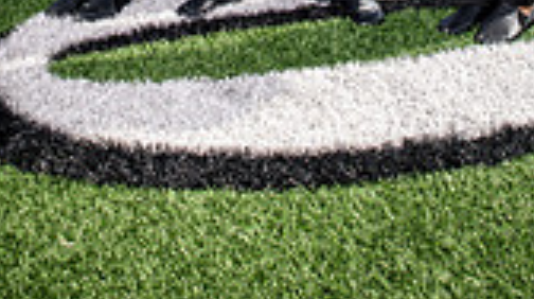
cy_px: -347
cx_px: 277
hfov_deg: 29.0
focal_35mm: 73
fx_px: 1032
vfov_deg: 13.5
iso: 125
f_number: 7.1
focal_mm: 26
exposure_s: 1/400
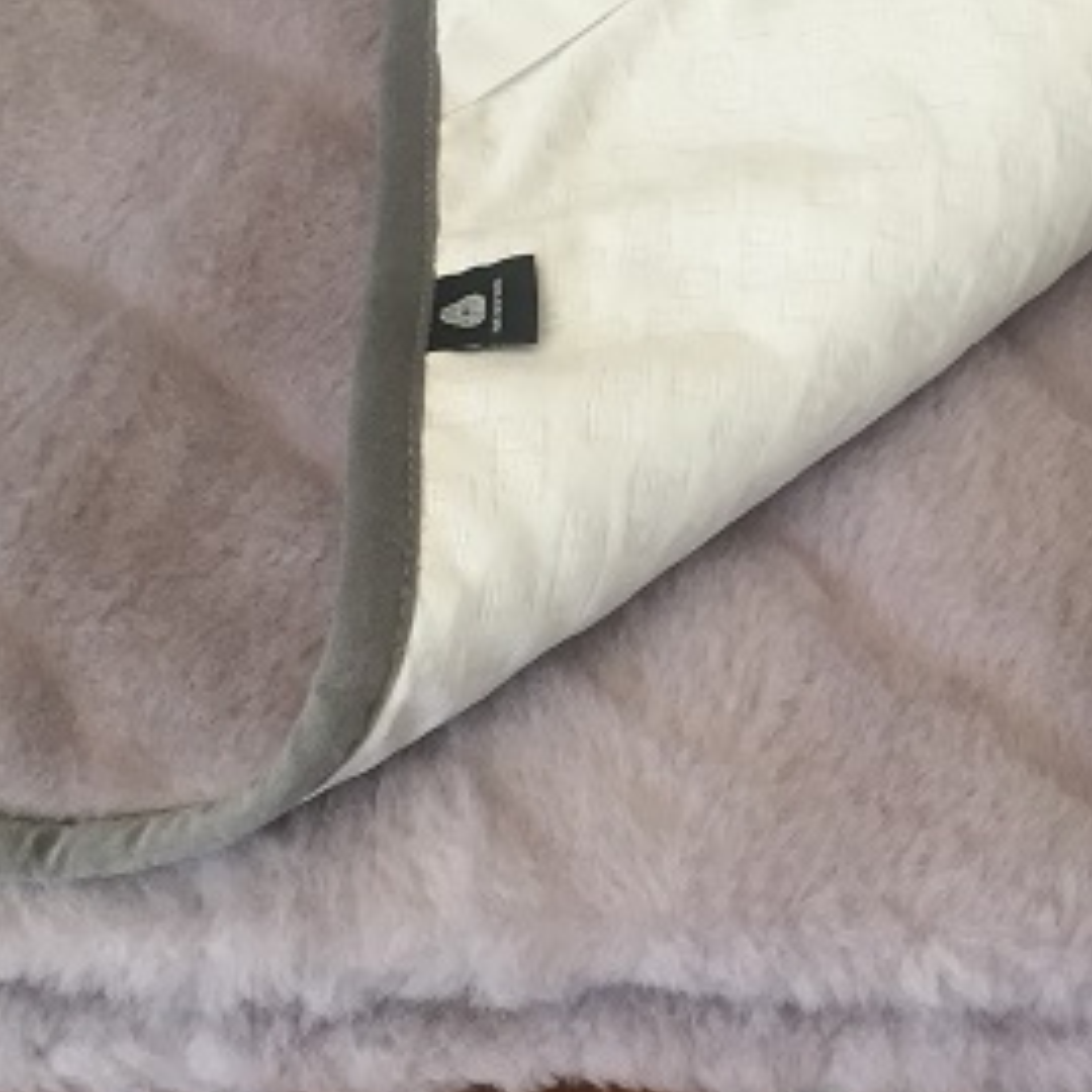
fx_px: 2712
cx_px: 930
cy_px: 295
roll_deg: +0.2
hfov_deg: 22.3
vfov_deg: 22.6
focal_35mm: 76
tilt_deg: -42.4
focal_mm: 4.15
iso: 40
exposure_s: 1/33
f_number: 2.2
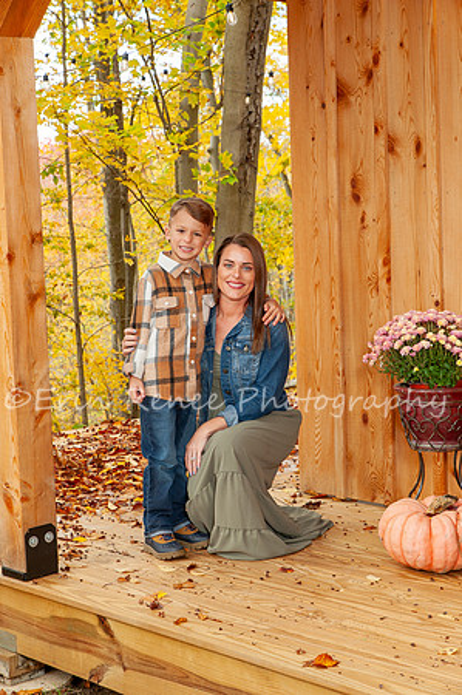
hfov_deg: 21.9
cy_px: 348
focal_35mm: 62
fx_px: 1196
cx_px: 231
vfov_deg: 32.4
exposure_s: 1/160
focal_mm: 62
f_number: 8
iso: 500
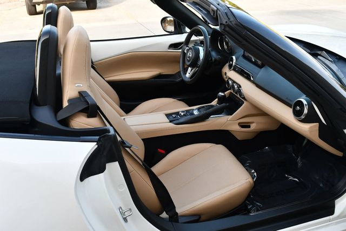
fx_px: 346
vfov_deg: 36.9
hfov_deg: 53.1
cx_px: 173
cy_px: 116
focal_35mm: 36
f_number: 5.6
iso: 400
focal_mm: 18
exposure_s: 1/250
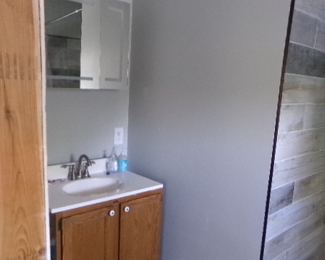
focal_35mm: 33
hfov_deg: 54.1
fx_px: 317
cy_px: 148
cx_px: 146
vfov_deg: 44.4
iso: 621
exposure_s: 1/17
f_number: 3.7
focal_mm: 4.3
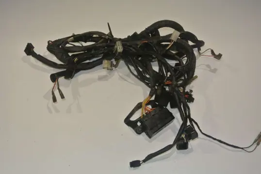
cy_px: 87
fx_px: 305
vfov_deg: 32.0
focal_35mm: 42
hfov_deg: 46.4
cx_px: 130
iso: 200
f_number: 4.2
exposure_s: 1/60
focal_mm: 15.7
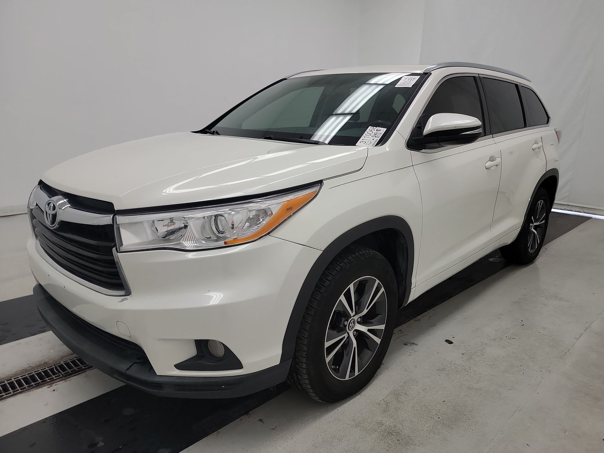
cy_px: 219
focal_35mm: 25
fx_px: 436
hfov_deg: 69.4
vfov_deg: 54.9
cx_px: 312
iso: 102
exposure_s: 1/59
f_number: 1.8
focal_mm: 6.7
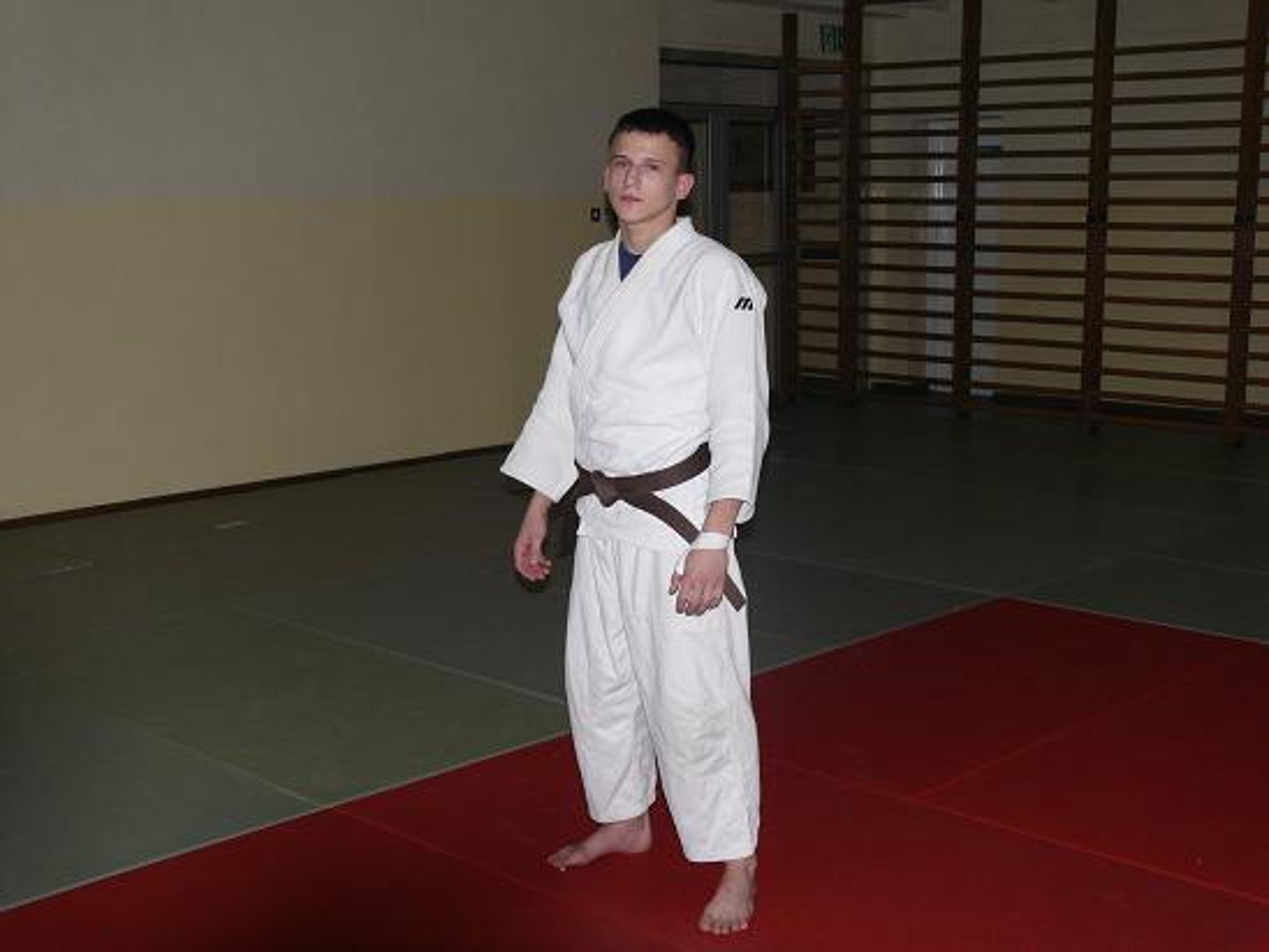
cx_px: 634
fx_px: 1723
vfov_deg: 30.9
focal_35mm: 47
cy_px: 476
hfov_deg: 40.4
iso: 200
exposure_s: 1/125
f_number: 3.2
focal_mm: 10
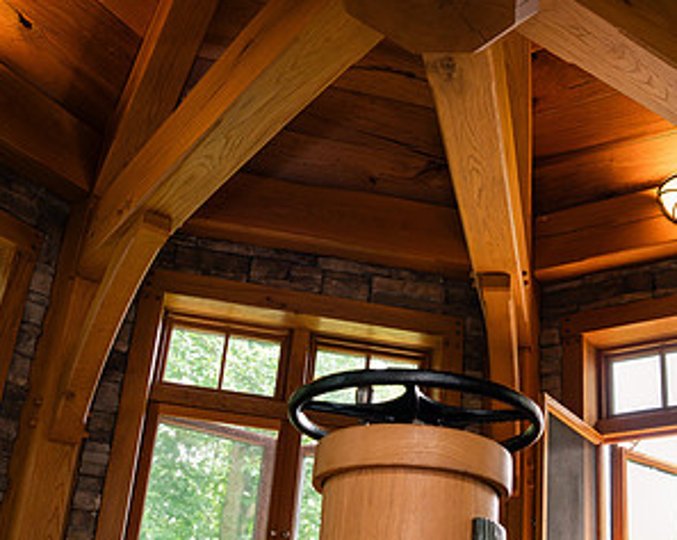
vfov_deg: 31.9
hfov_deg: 39.0
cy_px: 341
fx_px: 941
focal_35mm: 47
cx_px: 470
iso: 800
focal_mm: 24
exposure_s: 1/250
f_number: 4.5
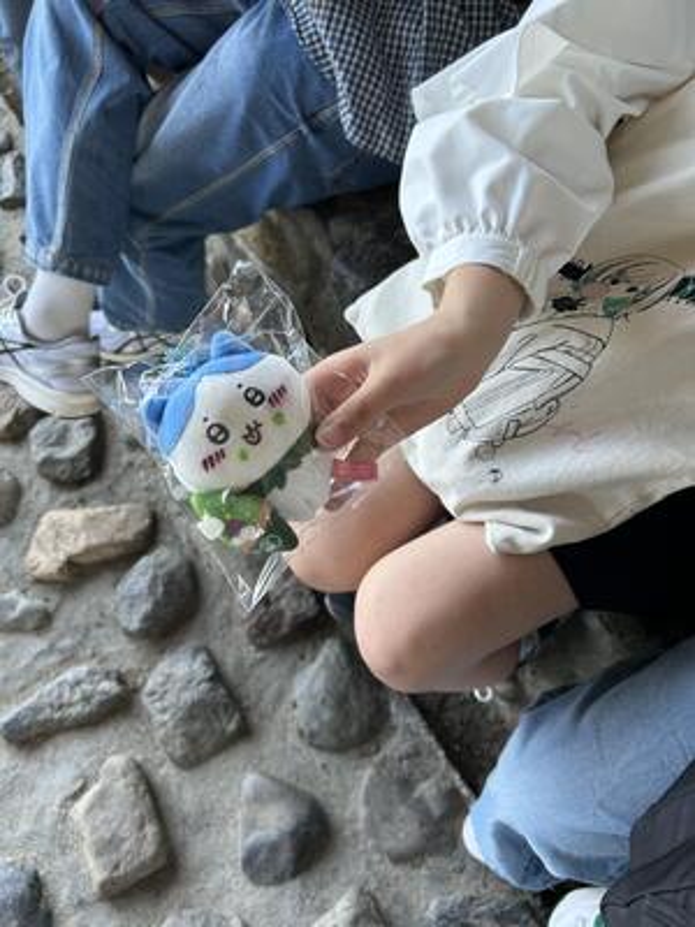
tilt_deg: -59.4
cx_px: 348
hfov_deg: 53.1
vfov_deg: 67.3
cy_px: 464
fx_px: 696
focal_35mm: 26
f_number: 1.5
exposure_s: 1/121
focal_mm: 5.7
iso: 64
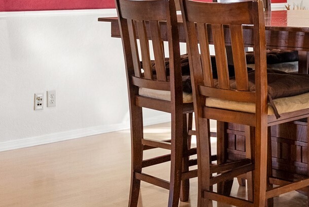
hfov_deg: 21.6
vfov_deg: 15.0
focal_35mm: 89
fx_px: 764
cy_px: -15
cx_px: 345
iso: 200
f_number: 2.8
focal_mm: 32
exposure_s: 1/50
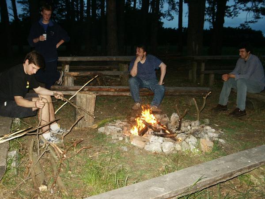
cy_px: 100
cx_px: 132
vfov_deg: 40.7
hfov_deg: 52.6
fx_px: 268
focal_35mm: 35
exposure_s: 1/45
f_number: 3
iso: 200
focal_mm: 7.18
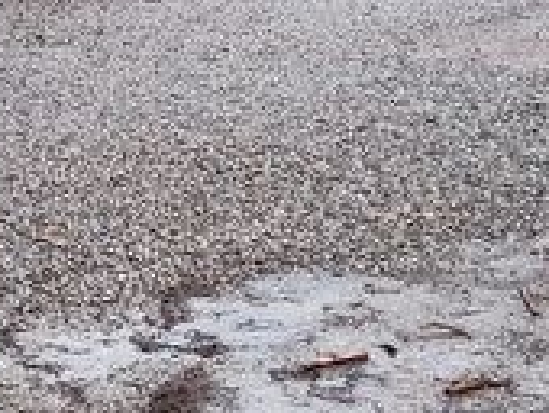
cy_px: -168
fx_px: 1715
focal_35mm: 108
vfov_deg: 13.1
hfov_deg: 17.8
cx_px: 6
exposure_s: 1/200
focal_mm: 5.56
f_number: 1.8
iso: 108
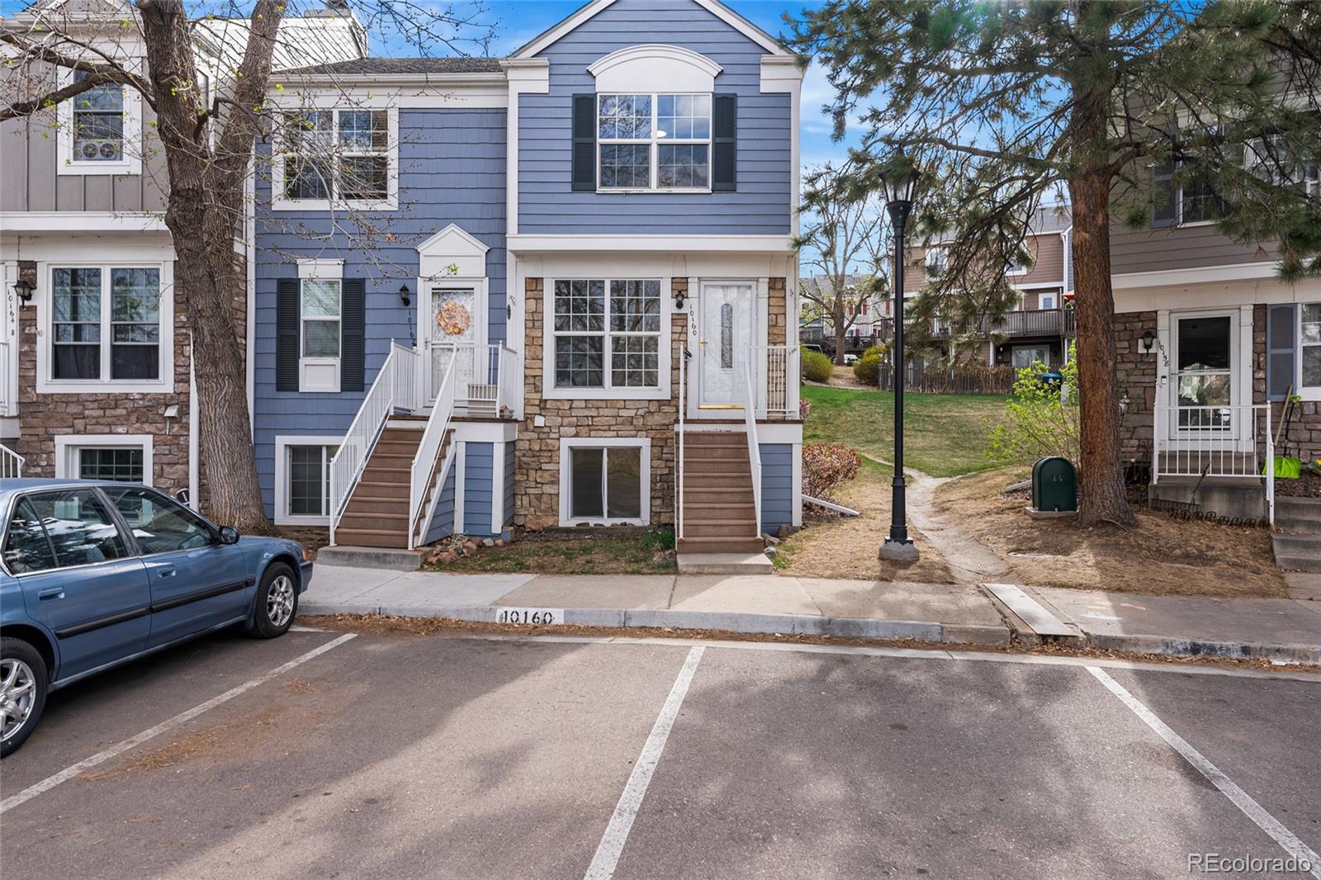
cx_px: 660
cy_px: 440
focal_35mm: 23
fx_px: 844
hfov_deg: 76.1
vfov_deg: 55.1
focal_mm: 23
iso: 200
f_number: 8
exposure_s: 1/80
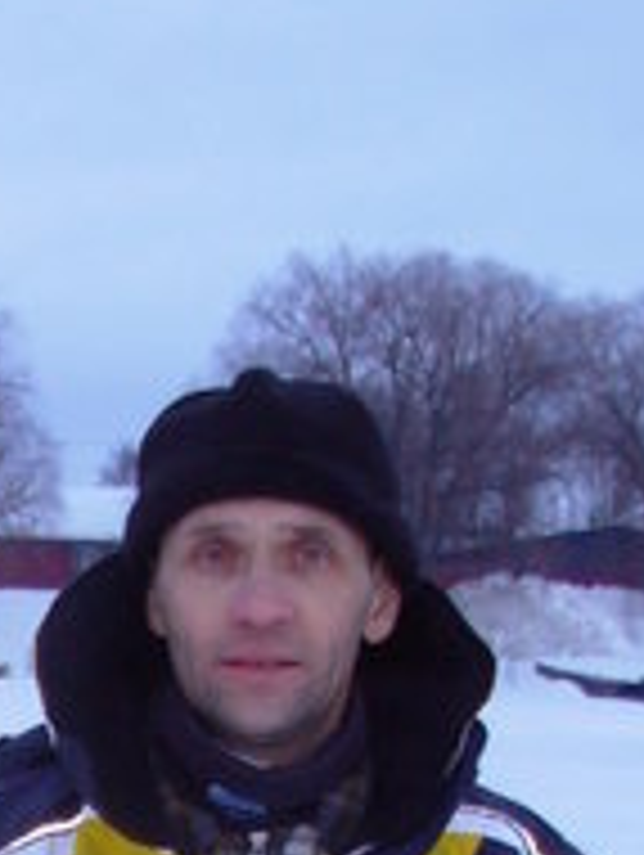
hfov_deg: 9.1
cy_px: 1454
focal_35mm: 160
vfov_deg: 11.6
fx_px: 3960
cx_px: -230
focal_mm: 6.3
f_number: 2.9
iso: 50
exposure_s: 1/49.4
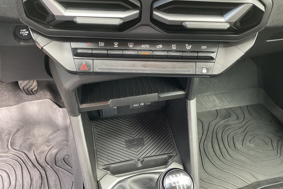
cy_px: 92
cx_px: 142
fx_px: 252
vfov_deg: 41.1
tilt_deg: -51.9
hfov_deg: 58.7
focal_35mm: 32
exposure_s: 1/60
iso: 100
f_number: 1.8
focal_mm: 3
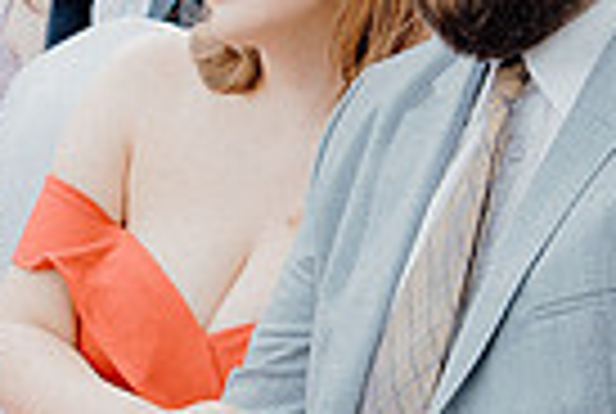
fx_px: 2607
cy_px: 331
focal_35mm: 152
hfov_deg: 13.5
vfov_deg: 9.1
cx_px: 270
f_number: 3.5
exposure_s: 1/400
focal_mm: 24
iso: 125
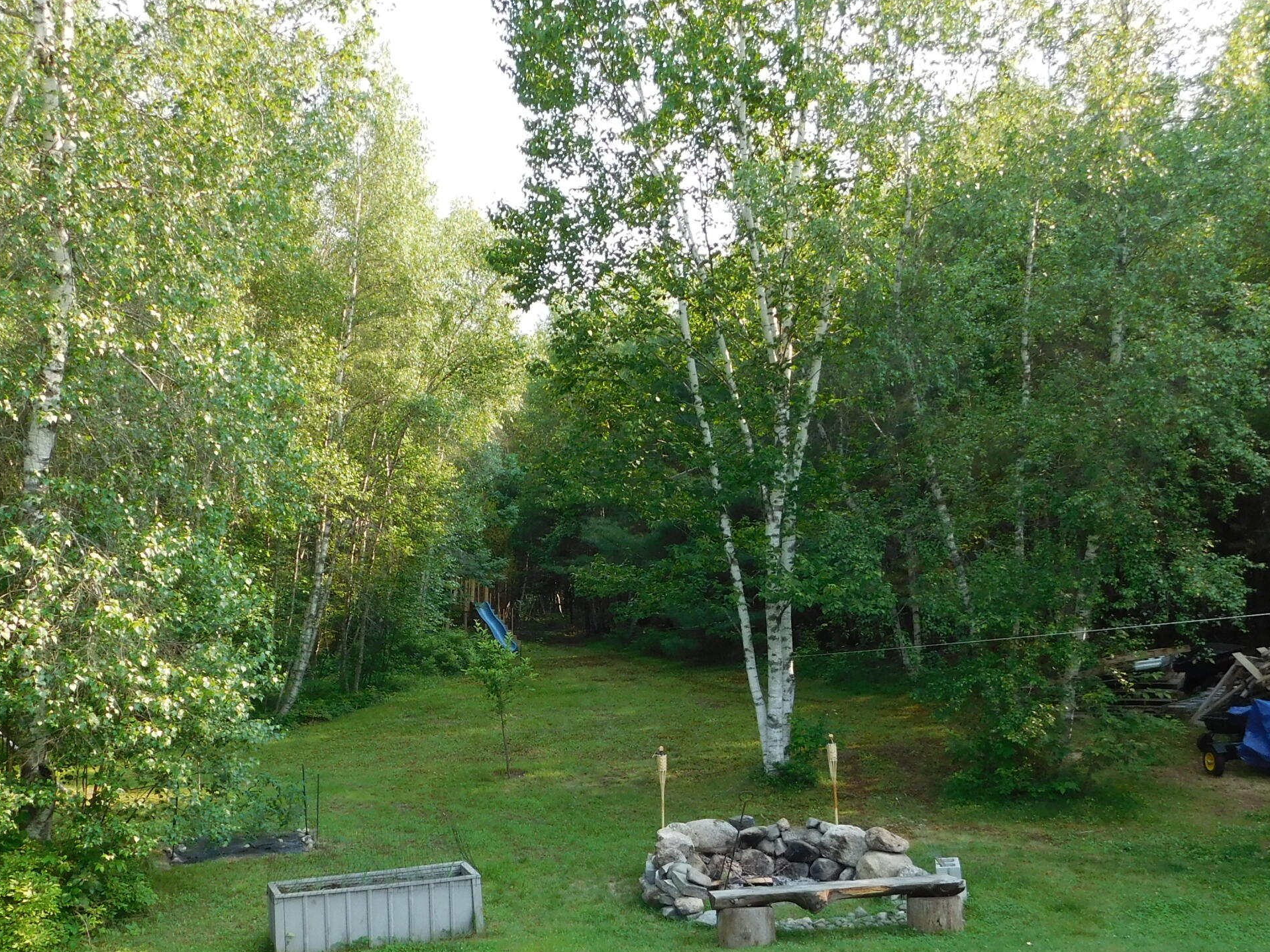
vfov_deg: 39.3
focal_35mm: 36
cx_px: 530
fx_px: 1321
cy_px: 614
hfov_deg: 51.1
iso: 125
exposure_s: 1/320
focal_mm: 4
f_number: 3
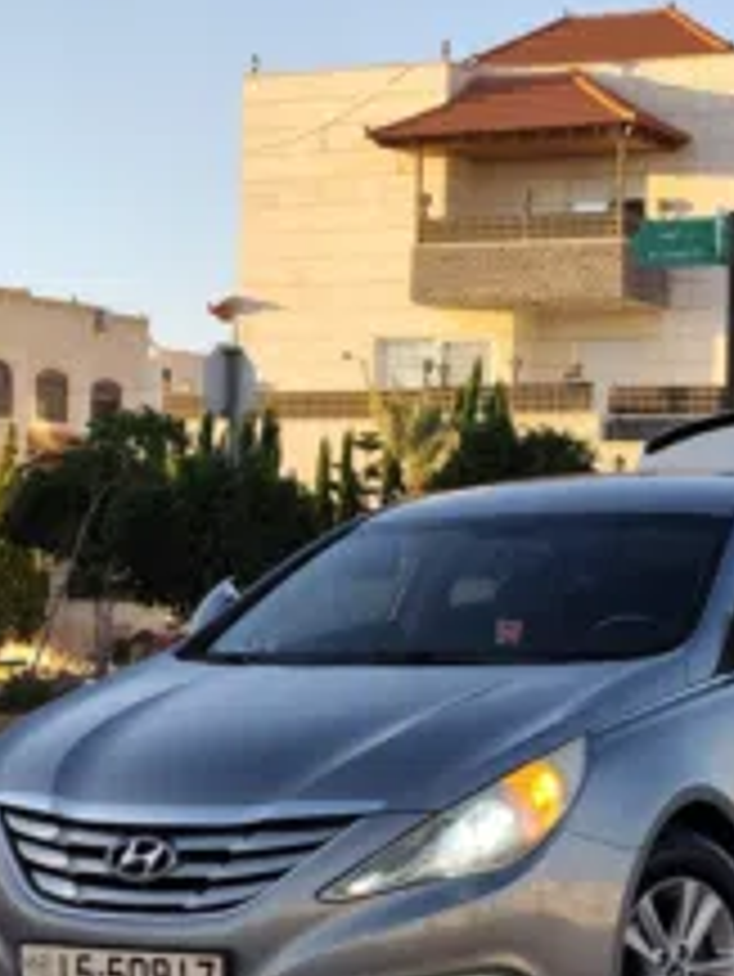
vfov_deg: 21.3
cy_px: 450
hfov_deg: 16.1
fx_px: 2598
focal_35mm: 92
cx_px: 450
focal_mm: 6.04
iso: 50
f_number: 1.7
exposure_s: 1/188
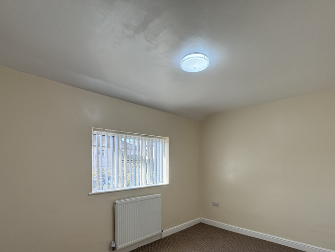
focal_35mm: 19
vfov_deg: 66.8
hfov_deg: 84.6
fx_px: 184
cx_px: 166
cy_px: 169
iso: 50
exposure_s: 1/99
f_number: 2.2
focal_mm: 2.22
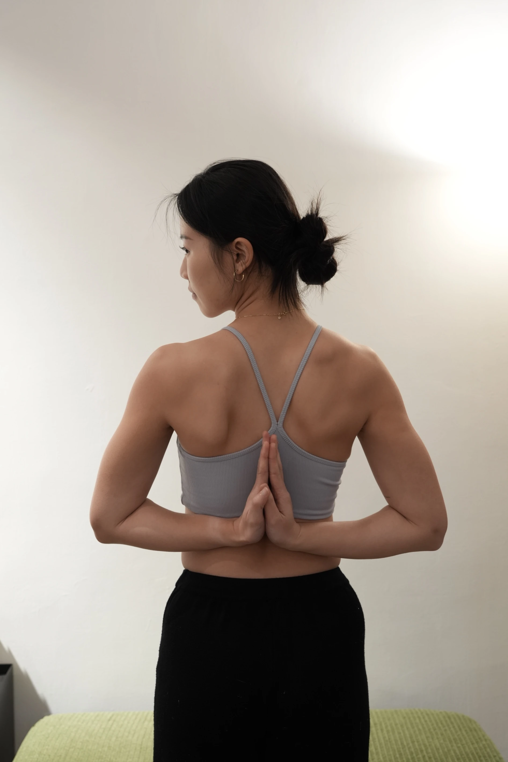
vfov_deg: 47.4
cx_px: 254
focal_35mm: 41
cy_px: 381
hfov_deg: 32.6
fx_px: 868
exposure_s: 1/25
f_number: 5
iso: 1000
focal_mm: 41
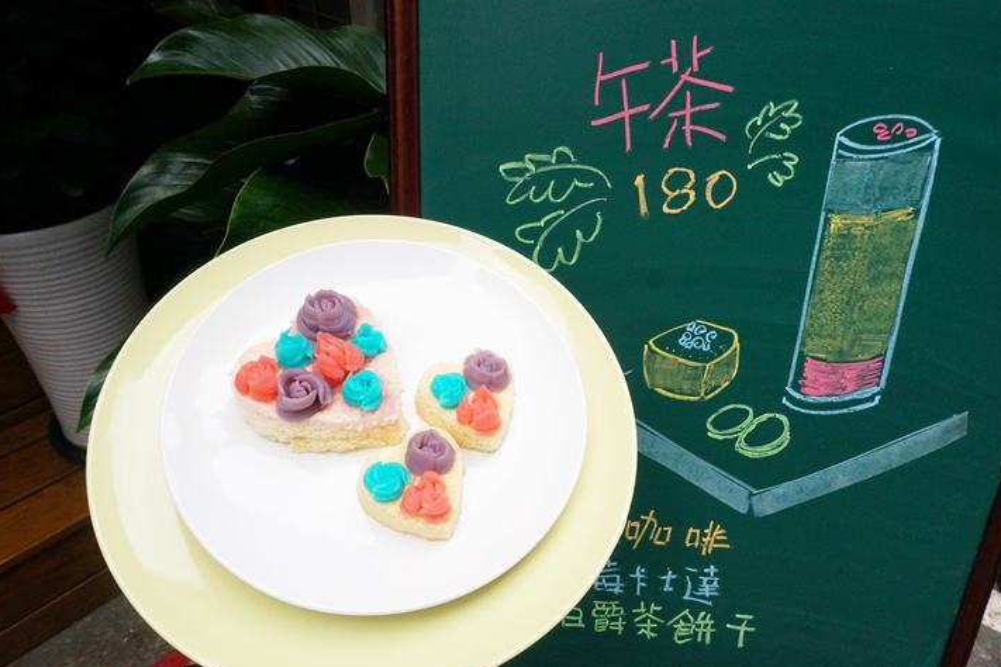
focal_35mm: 27
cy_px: 363
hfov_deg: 67.2
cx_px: 559
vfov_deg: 47.9
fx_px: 751
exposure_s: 1/640
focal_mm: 16
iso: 1600
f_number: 11
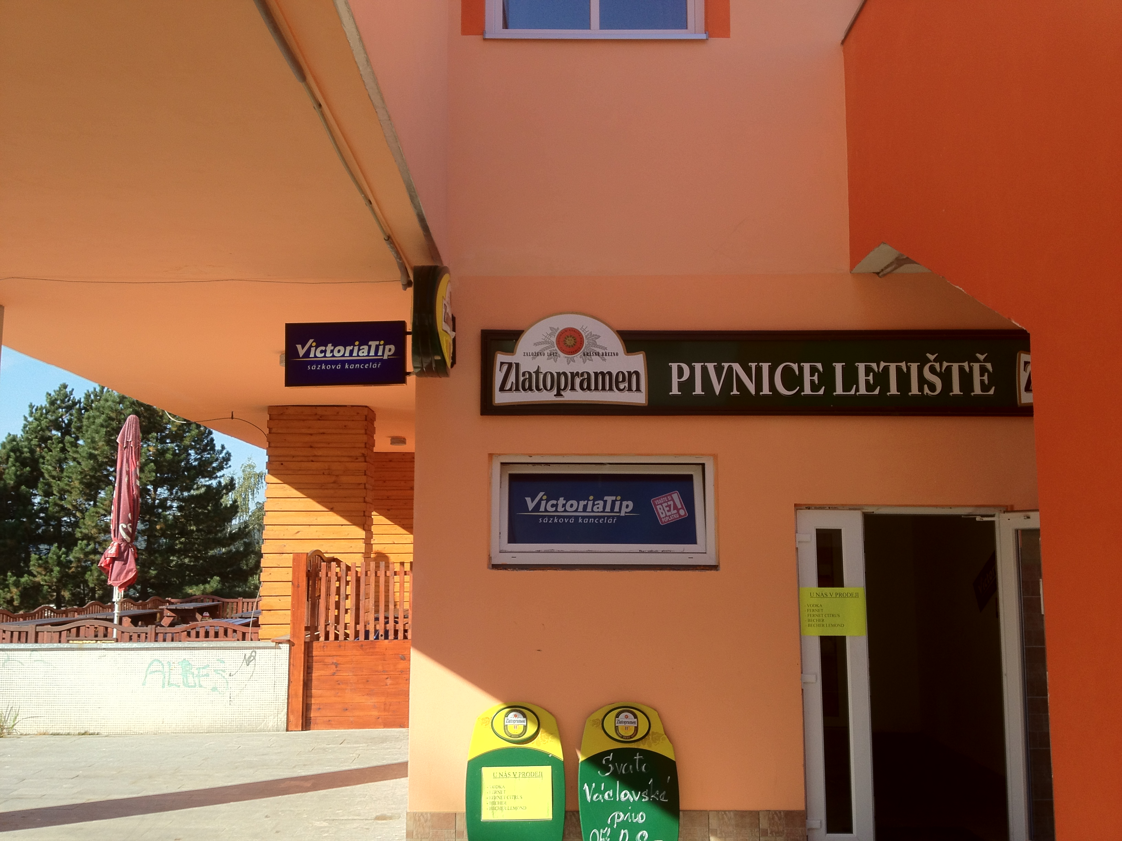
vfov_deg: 40.7
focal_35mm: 35
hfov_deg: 52.6
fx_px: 1134
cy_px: 420
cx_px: 561
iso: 64
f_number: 2.4
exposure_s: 1/506
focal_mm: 4.28
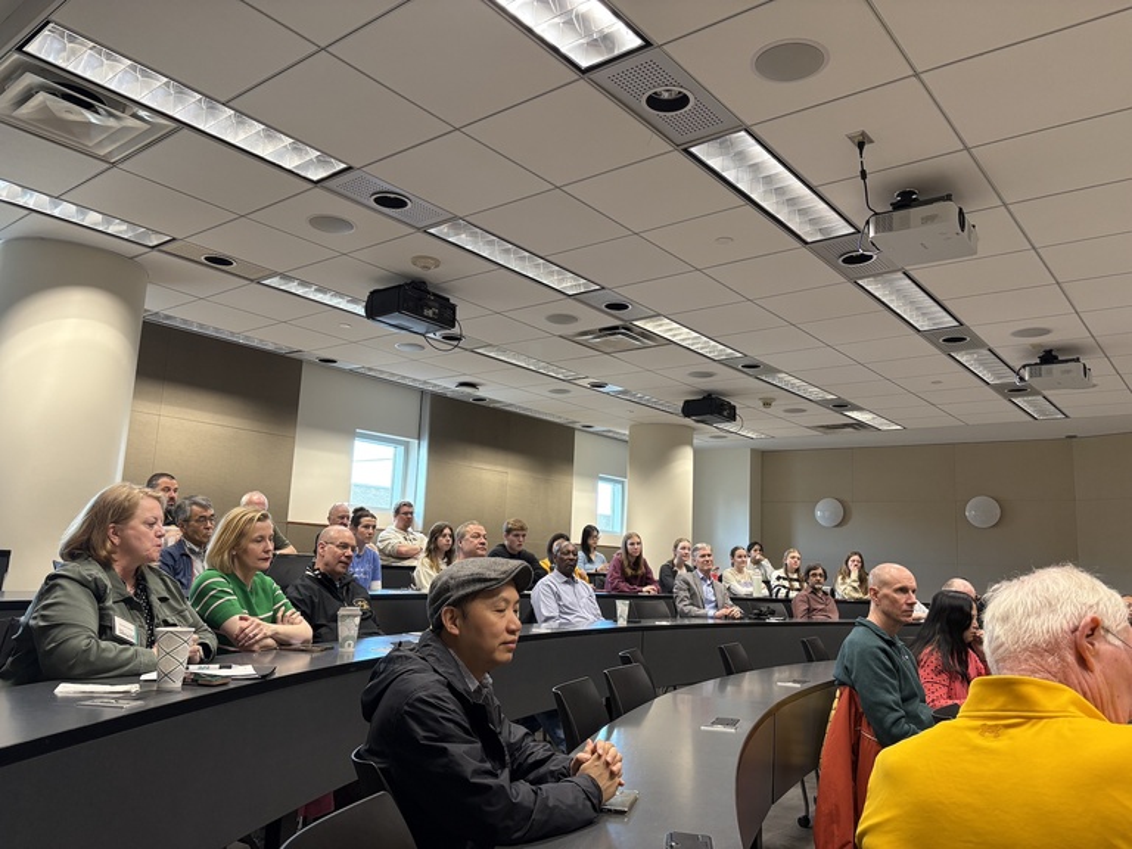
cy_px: 424
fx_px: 850
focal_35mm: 26
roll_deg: -1.8
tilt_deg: +10.5
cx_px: 566
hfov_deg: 67.3
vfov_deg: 53.1
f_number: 1.6
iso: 125
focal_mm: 5.96
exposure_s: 1/60
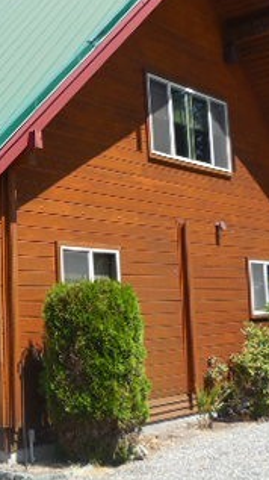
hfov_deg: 20.4
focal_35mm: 55
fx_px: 698
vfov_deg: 37.8
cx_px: -51
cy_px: 204
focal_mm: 4.5
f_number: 3.1
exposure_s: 1/800
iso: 125
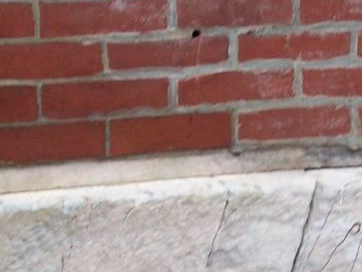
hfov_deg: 11.6
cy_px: 232
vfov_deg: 8.8
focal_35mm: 169
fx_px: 1769
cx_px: 346
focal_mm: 6.2
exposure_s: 1/292
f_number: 2.8
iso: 80
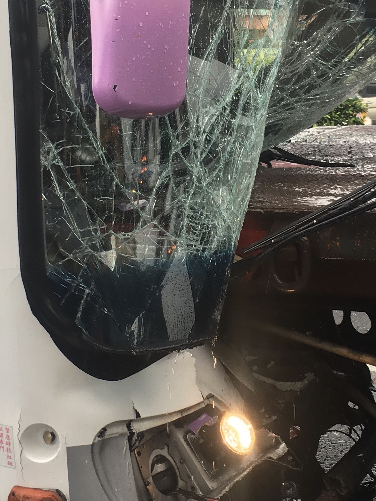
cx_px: 205
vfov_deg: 26.5
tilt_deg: -2.1
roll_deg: +1.6
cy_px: 166
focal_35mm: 73
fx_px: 1058
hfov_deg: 20.2
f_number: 2.2
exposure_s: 1/120
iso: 25
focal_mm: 4.15
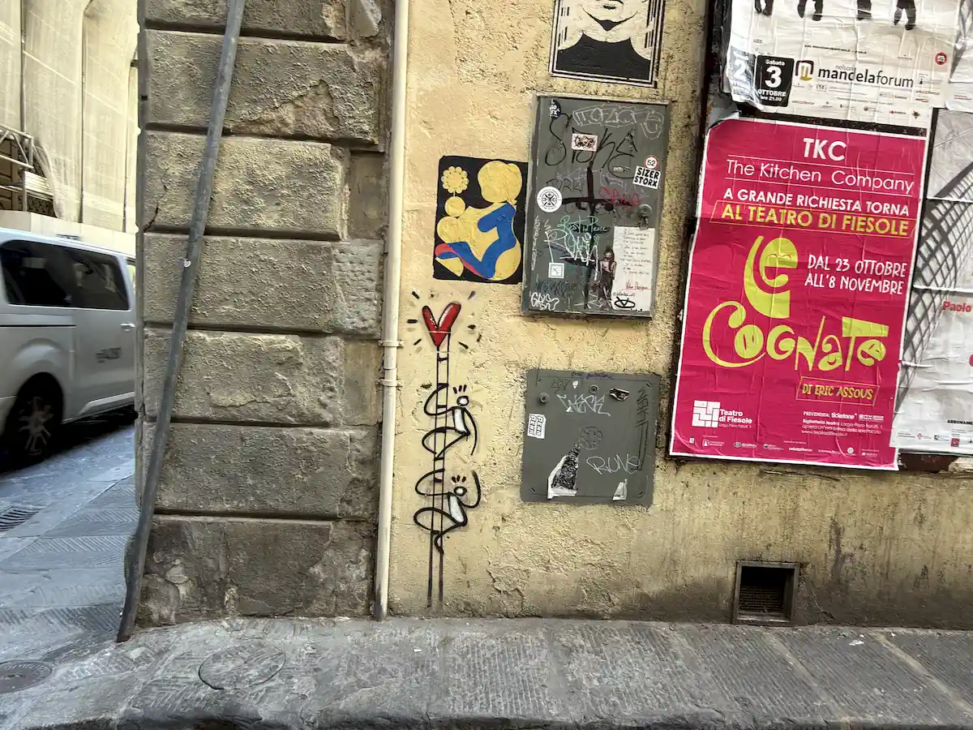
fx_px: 646
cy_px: 365
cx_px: 486
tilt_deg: -6.8
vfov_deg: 58.9
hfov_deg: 73.9
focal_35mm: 23
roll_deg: -3.0
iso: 50
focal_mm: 2.22
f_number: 2.2
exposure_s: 1/46
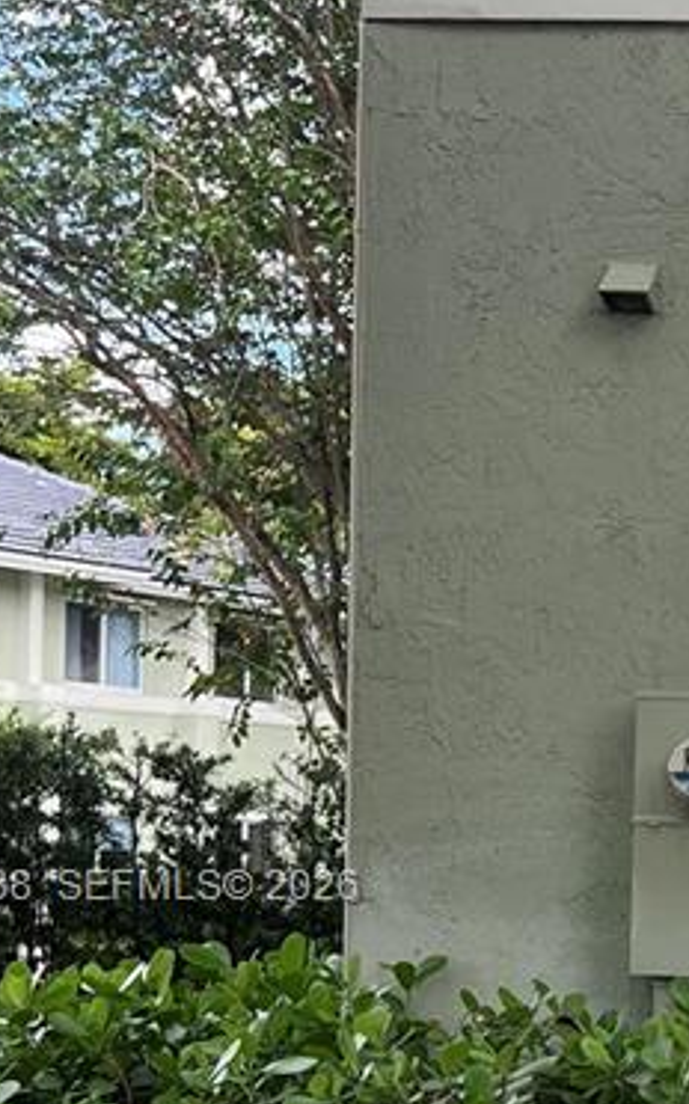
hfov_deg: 13.5
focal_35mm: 89
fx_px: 2678
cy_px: 890
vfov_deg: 23.0
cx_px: 1146
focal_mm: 5.7
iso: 50
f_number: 1.5
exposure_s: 1/567
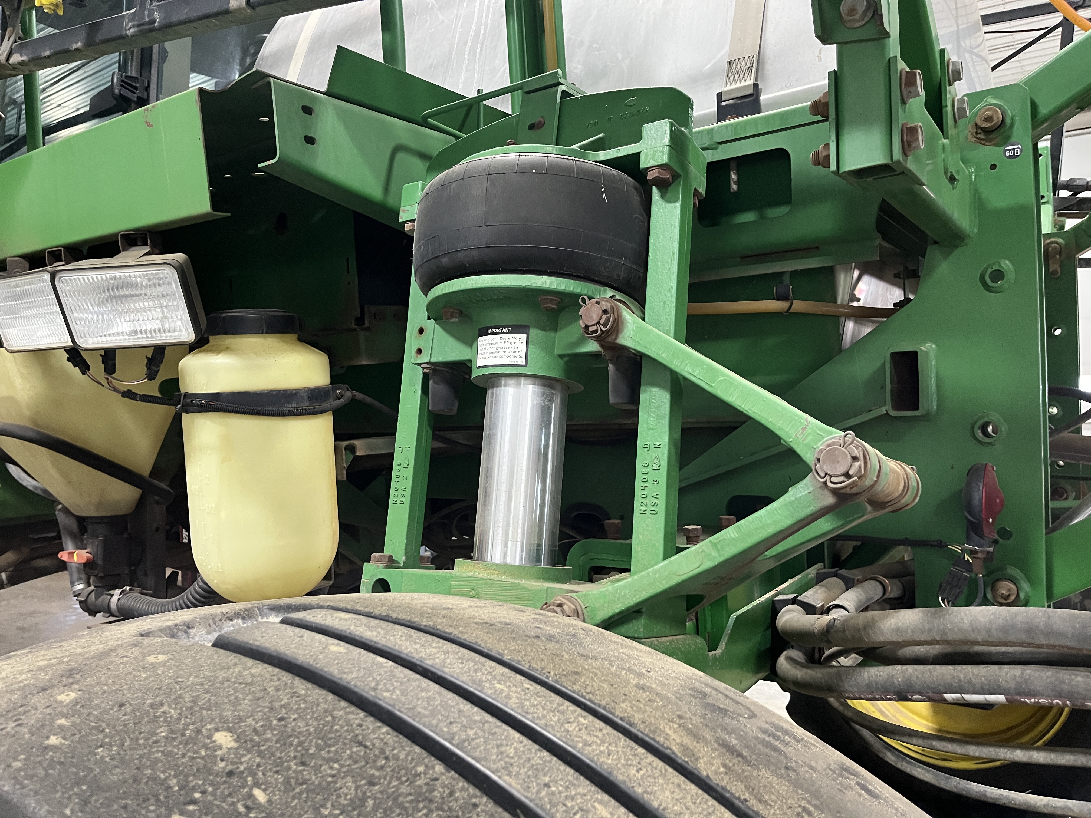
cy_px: 409
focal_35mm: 26
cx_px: 546
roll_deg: +1.8
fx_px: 819
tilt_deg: -1.6
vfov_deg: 53.1
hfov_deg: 67.3
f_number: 1.6
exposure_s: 1/60
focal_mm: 5.1
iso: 500
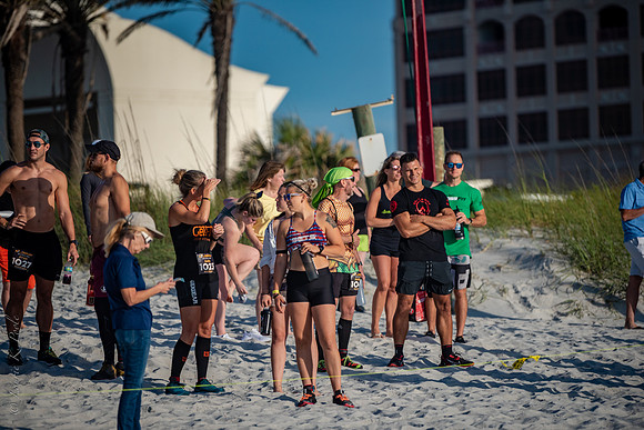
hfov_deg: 10.3
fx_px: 3578
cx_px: 322
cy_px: 215
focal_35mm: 200
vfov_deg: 6.9
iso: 400
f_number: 2.8
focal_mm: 200
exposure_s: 1/4000
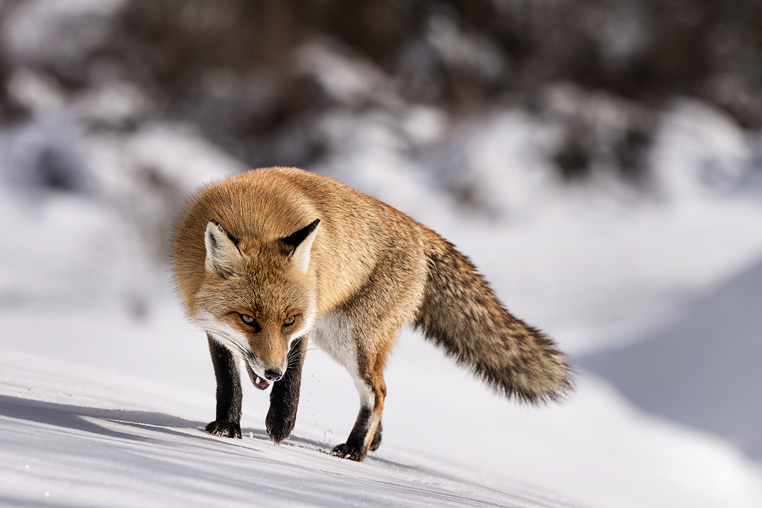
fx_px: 5058
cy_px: 277
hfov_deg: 8.6
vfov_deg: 5.7
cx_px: 409
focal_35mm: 239
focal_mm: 200
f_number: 4.8
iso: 200
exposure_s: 1/6000
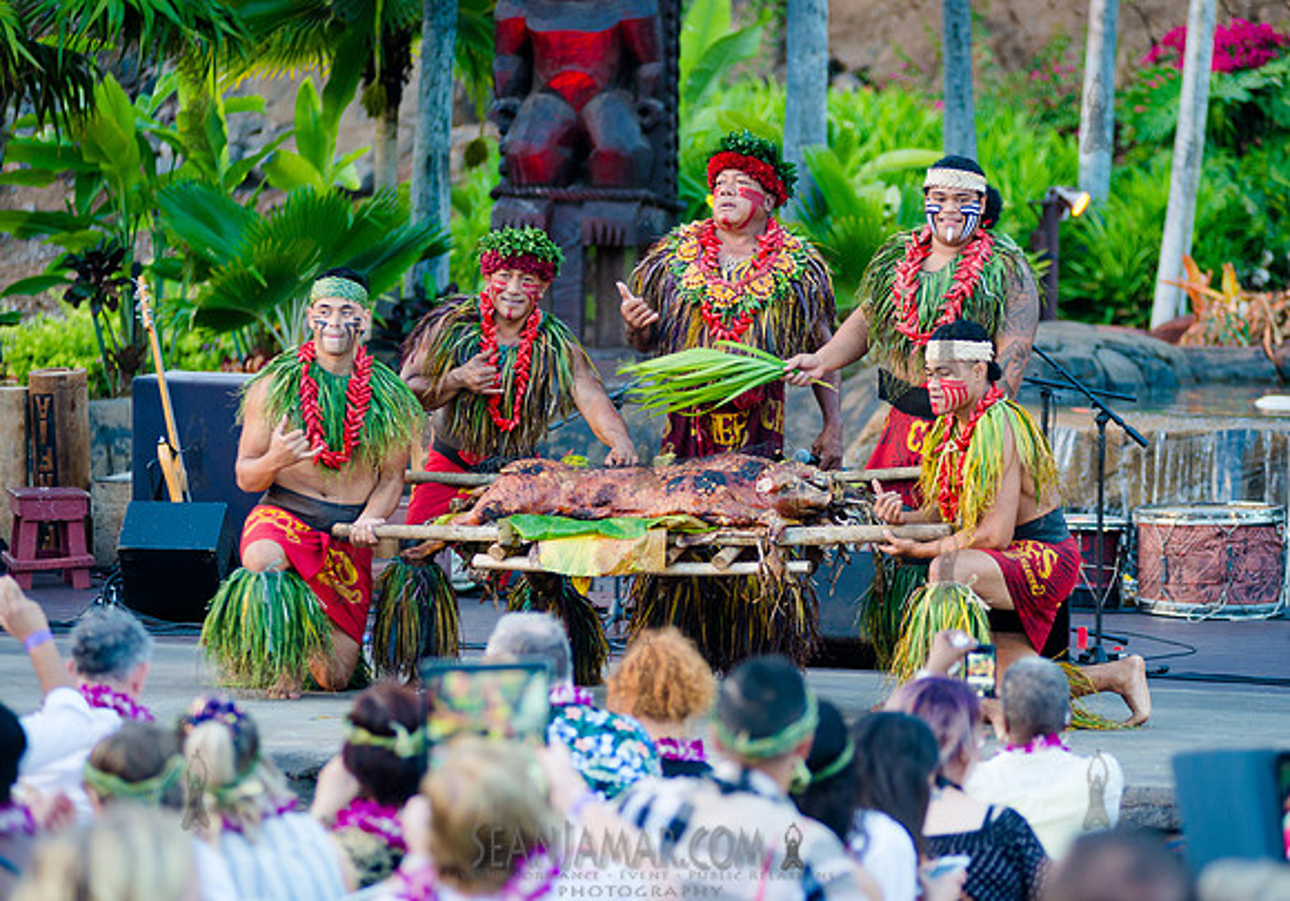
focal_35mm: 147
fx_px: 5357
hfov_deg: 13.7
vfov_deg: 9.6
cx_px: 706
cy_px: 424
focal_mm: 135
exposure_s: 1/160
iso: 800
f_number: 2.8
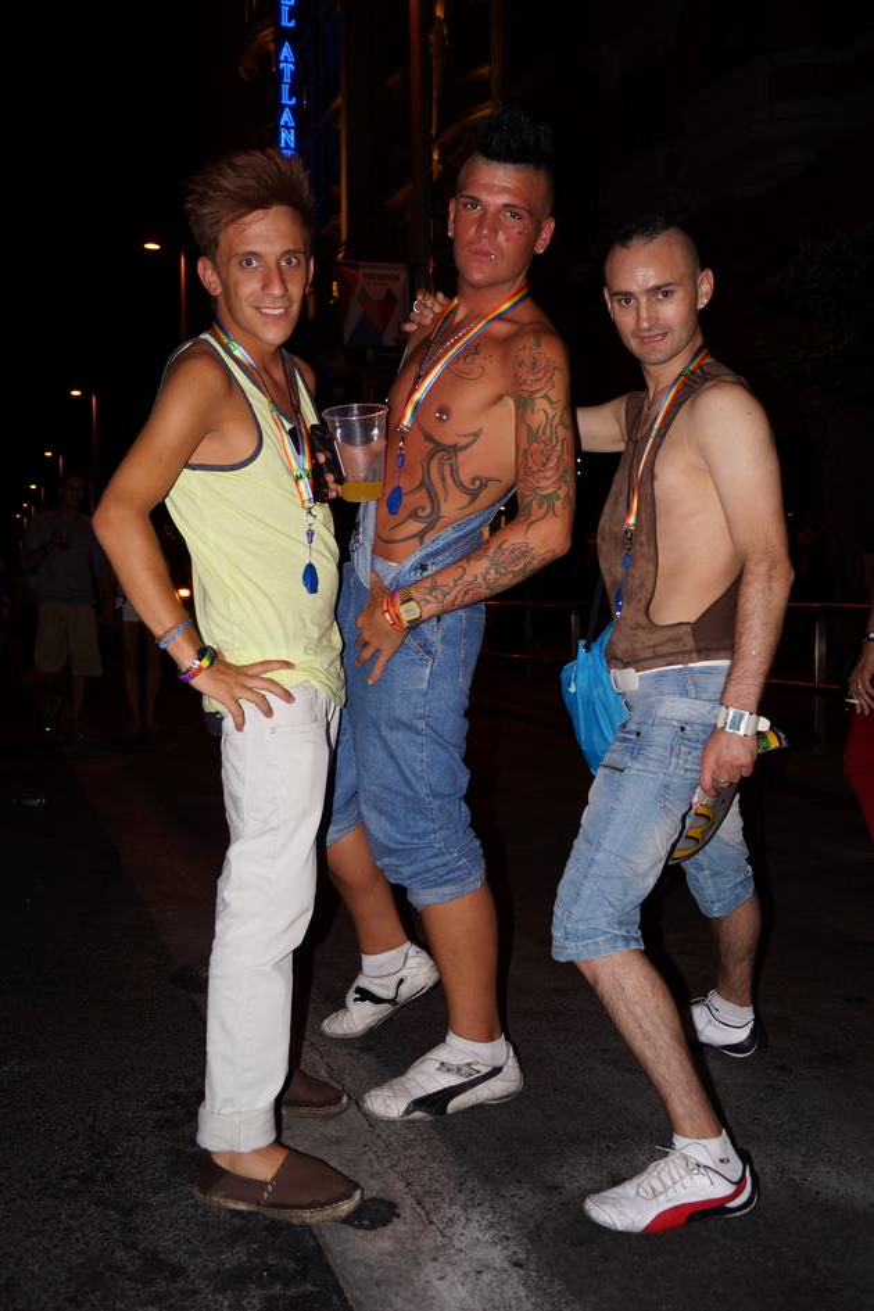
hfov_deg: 43.6
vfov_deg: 61.9
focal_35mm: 30
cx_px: 437
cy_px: 656
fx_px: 1092
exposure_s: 1/160
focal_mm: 20
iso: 100
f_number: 3.5
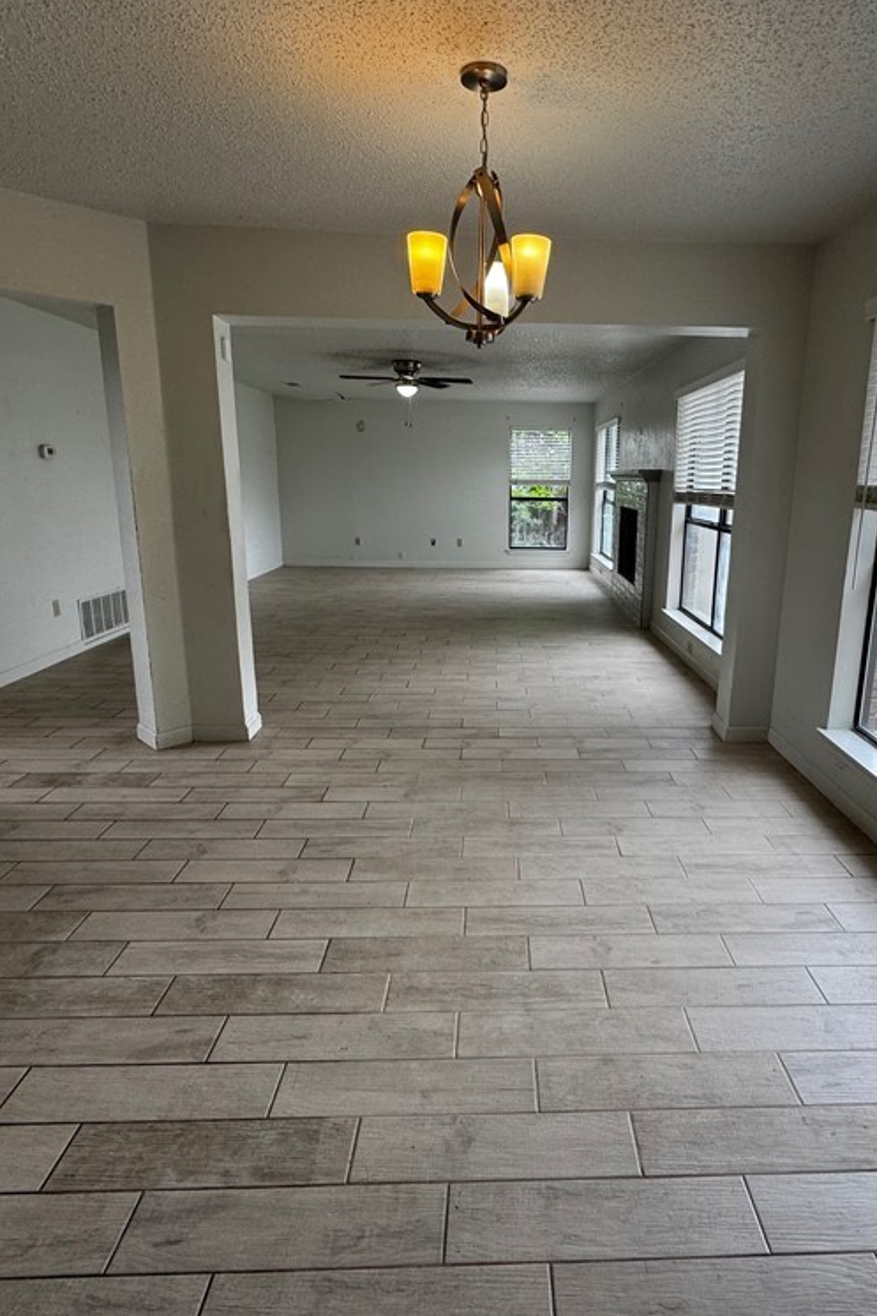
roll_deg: -2.8
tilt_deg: -10.7
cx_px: 521
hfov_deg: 61.4
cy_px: 646
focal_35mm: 20
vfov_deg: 84.0
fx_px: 731
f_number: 2.2
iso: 64
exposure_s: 1/120
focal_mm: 2.22
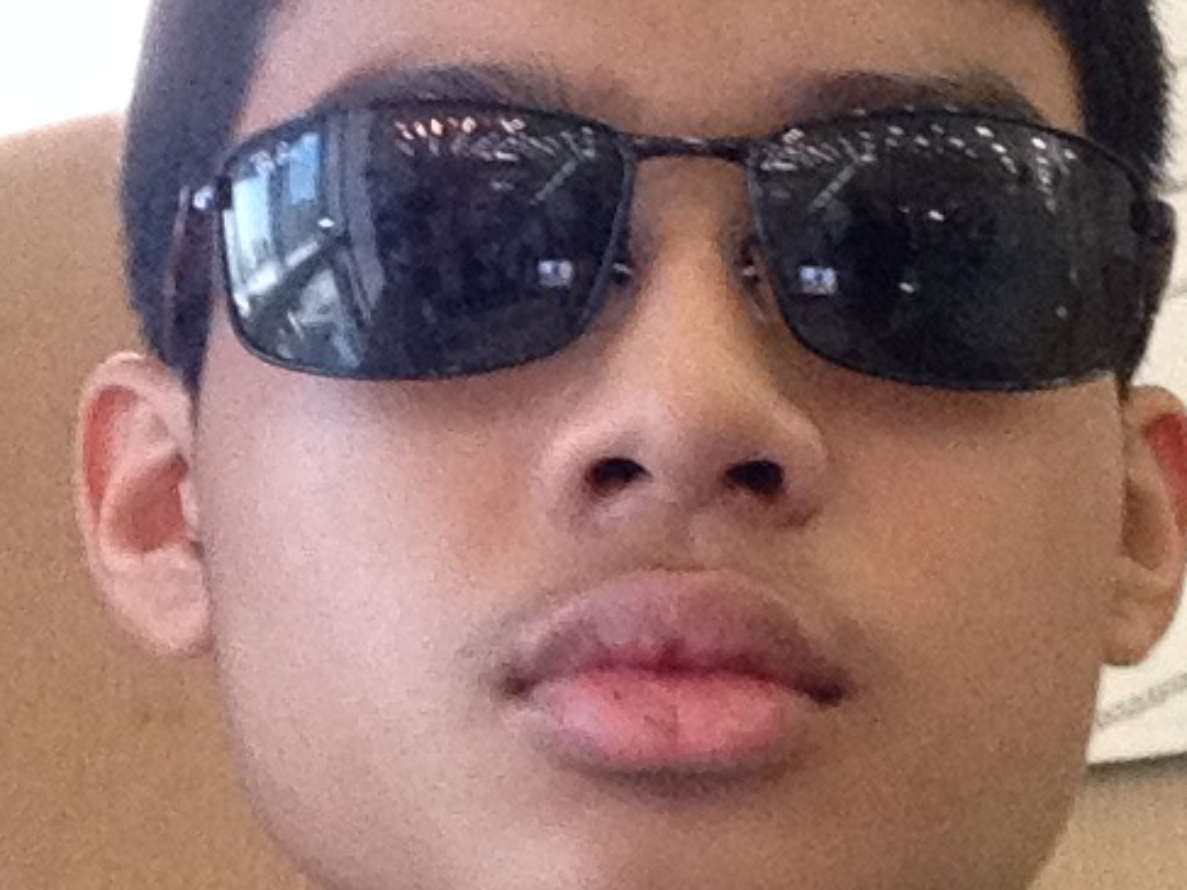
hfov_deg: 21.3
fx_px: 3154
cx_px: 573
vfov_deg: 16.1
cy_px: 424
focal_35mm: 92
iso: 250
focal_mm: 2.18
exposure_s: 1/30
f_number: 2.4
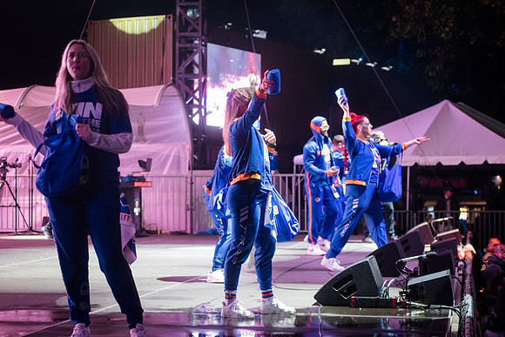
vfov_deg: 16.9
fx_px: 1131
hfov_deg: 25.2
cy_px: 168
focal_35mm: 81
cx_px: 252
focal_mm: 80
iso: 6400
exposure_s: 1/250
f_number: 4
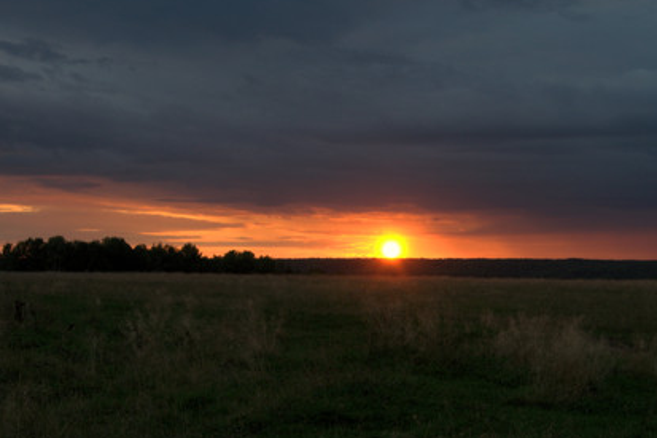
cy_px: 254
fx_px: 1160
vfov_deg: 21.3
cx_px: 358
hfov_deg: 31.6
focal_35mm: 64
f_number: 8
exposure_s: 1/60
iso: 640
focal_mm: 35
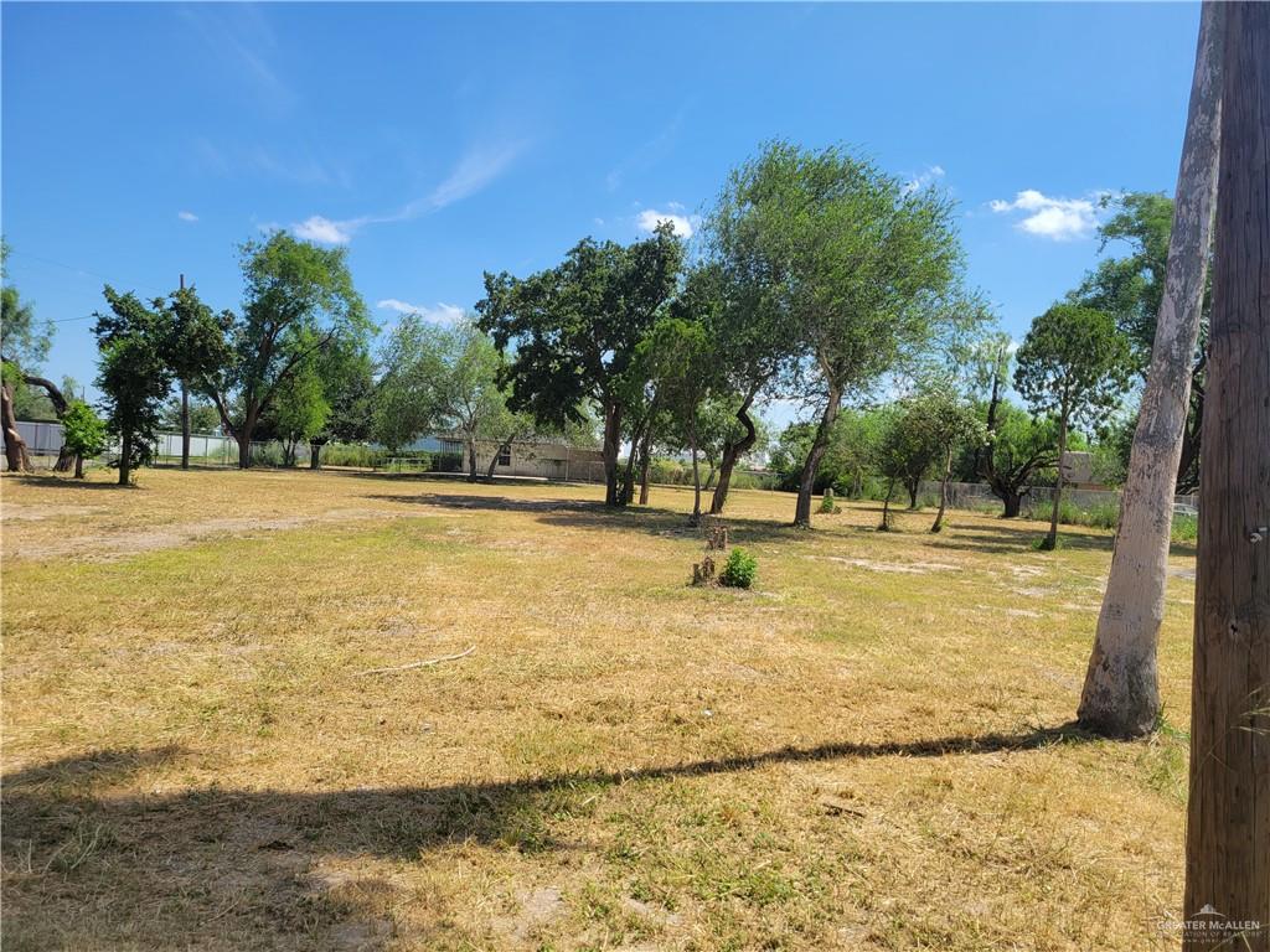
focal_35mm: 26
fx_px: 954
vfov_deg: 53.1
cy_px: 476
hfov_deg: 67.3
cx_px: 635
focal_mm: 5.4
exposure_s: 1/2049
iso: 40
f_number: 1.8
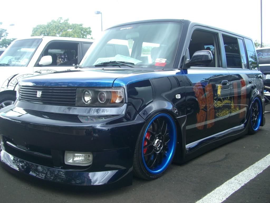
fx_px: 296
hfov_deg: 49.0
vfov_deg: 37.7
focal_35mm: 38
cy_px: 102
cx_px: 135
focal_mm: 7.9
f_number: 2.8
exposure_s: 1/160
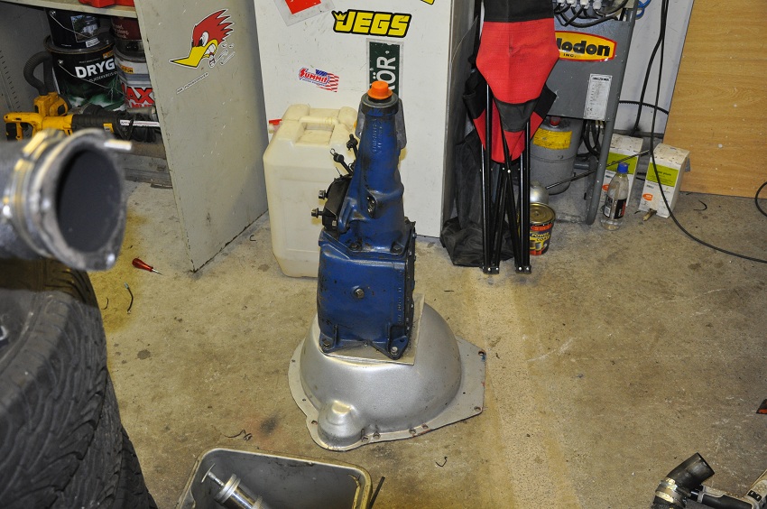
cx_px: 384
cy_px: 254
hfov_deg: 51.4
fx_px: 798
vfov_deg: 35.4
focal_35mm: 38
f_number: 4
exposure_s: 1/60
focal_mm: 25
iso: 800
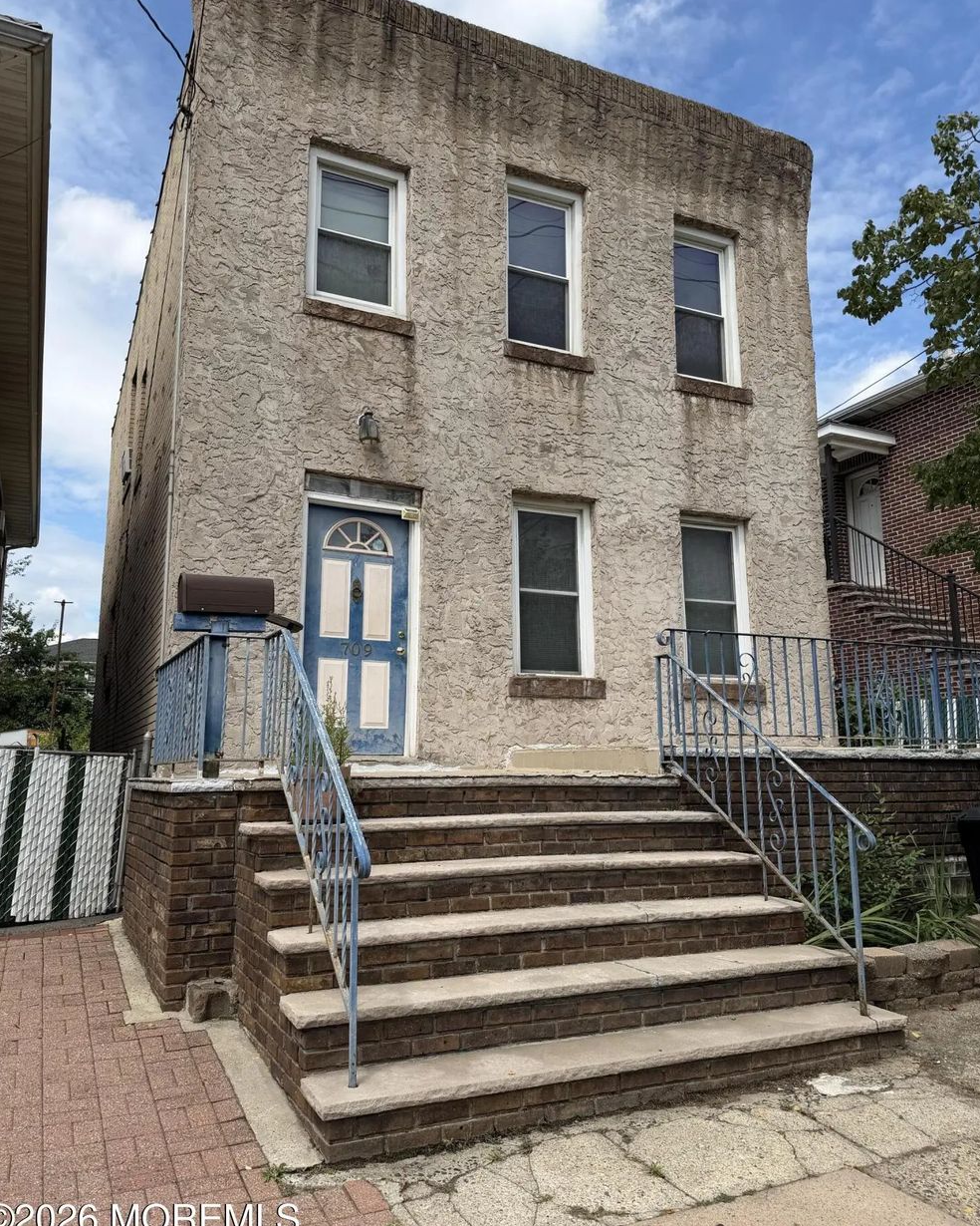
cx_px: 492
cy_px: 601
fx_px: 943
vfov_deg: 66.0
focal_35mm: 26
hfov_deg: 54.9
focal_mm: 6.76
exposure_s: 1/4405
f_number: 1.78
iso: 80
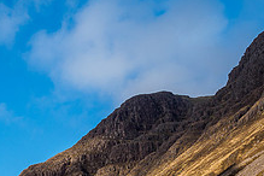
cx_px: 171
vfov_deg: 18.7
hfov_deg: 30.3
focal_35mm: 66
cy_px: 248
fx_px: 484
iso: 200
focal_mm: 12
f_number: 2.8
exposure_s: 1/2000
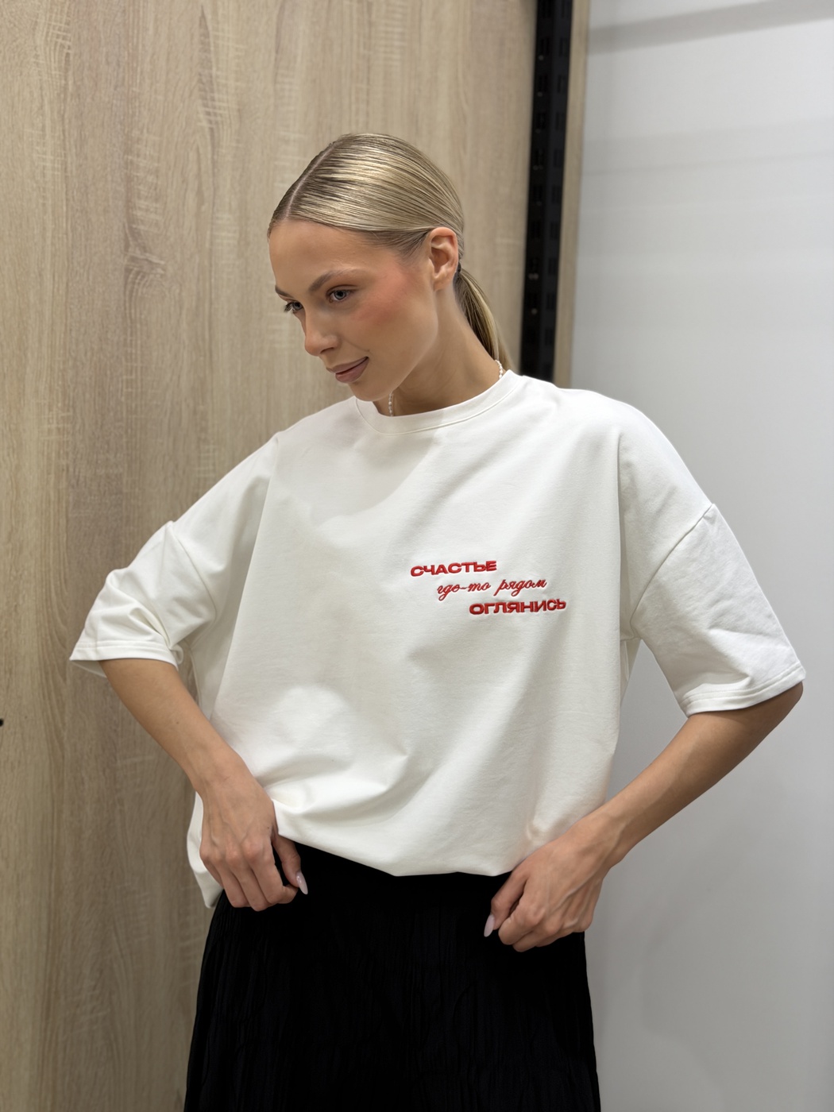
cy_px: 556
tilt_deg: -4.1
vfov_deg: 39.7
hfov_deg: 30.3
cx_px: 417
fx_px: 1542
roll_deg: -3.3
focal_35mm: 48
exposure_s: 1/100
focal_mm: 6.76
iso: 50
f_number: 1.78
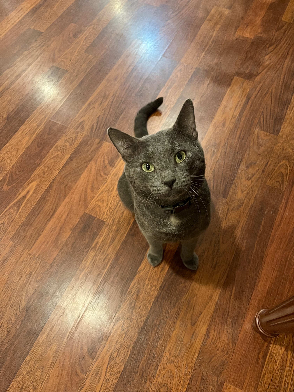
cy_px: 196
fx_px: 294
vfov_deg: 67.3
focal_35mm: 26
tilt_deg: -62.8
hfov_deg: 53.1
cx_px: 147
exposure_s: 1/60
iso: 500
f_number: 1.6
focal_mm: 5.1
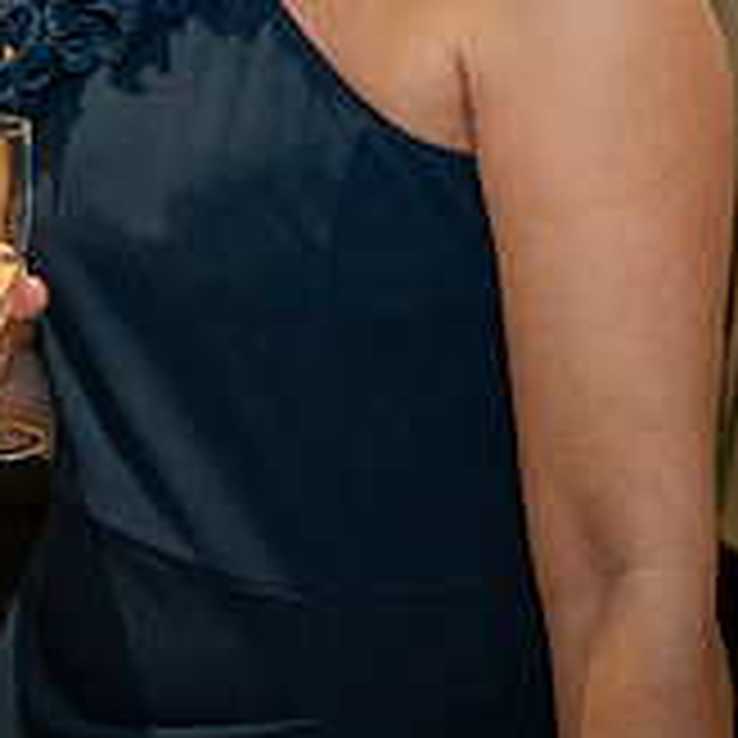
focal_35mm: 121
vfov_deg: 14.2
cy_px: -29
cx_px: -222
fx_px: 2919
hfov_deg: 13.9
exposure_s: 1/80
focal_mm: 35
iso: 1250
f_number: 1.8
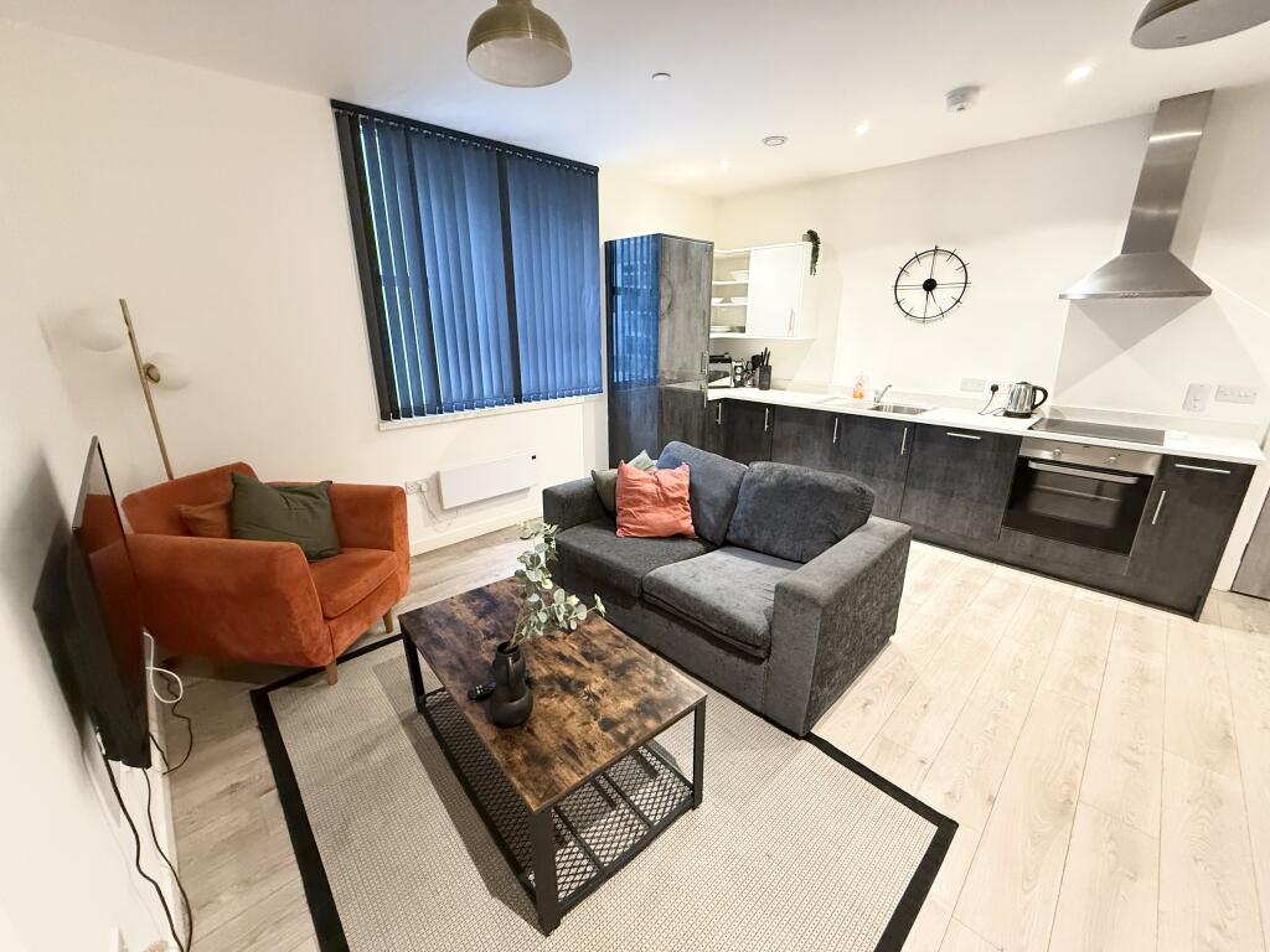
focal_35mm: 14
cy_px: 476
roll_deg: +0.3
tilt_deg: -16.3
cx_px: 635
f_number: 2.2
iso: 800
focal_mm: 2.22
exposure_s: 1/50
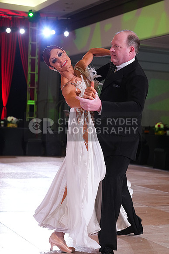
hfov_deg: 19.5
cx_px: 84
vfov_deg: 28.8
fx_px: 493
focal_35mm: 70
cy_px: 127
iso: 2500
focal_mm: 70
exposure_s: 1/250
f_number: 4.5
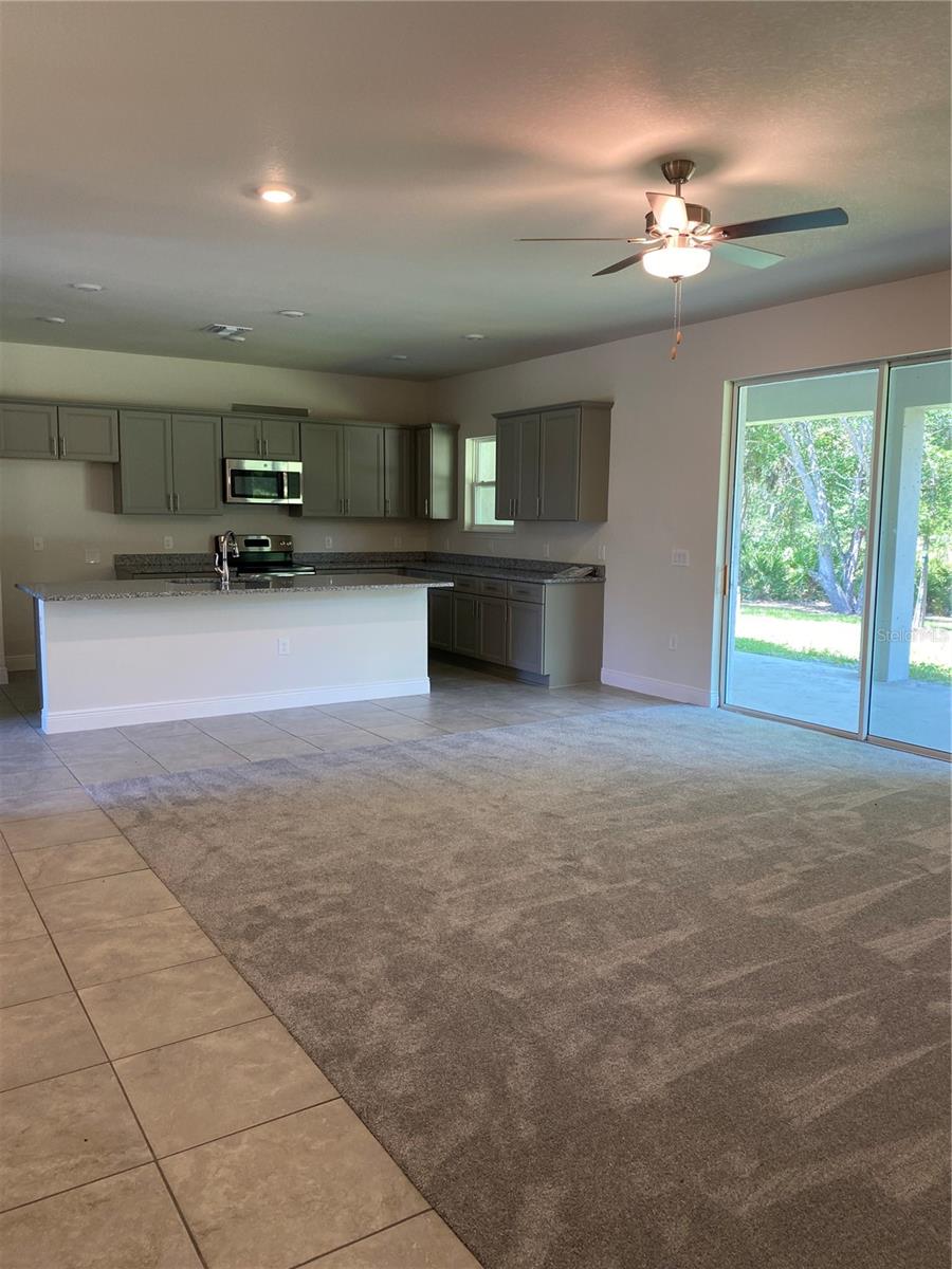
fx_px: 953
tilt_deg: -6.5
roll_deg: -0.8
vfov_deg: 67.3
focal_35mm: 26
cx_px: 476
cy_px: 634
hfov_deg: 53.1
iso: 100
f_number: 1.8
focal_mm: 4.25
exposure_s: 1/60
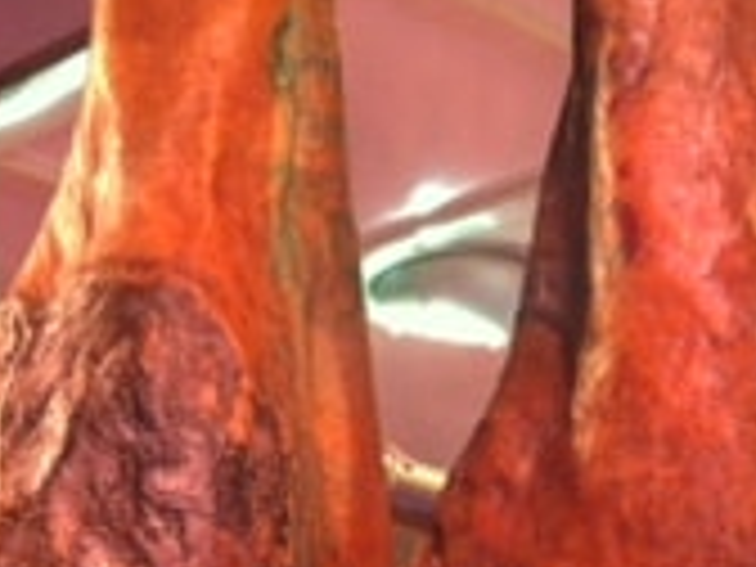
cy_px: 846
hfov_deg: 13.8
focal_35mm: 133
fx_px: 2905
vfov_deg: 10.8
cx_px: -432
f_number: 2.8
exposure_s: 1/30
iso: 100
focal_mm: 3.85
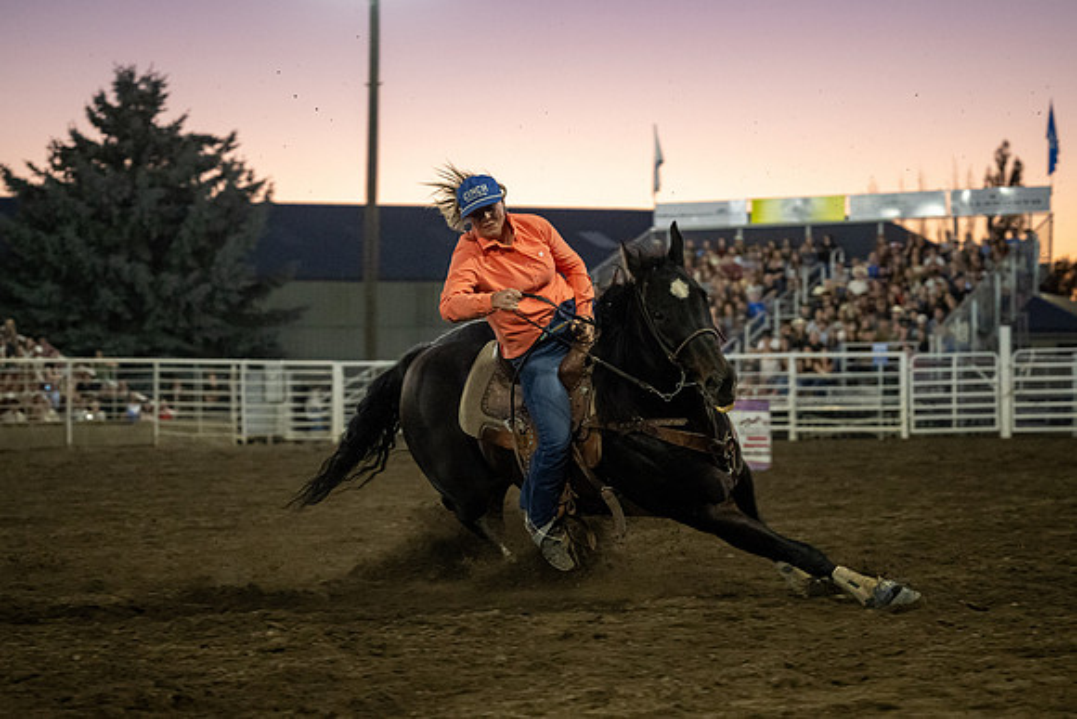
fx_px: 2795
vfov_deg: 14.6
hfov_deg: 21.8
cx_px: 541
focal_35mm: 93
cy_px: 444
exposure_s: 1/400
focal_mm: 70
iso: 5000
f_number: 2.8
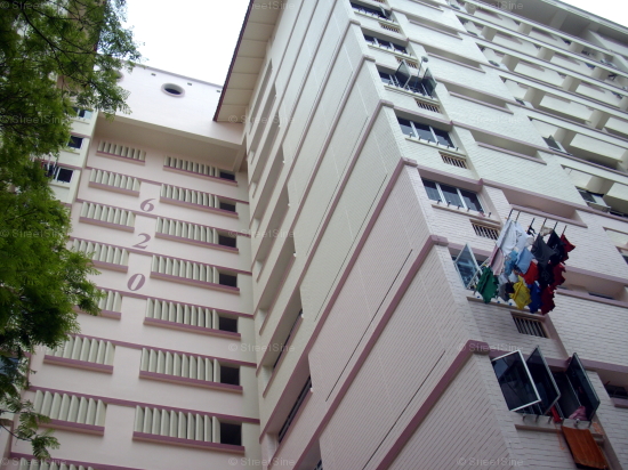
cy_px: 235
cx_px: 314
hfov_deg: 50.2
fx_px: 671
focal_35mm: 37
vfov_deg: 38.6
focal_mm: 6.2
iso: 80
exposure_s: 1/200
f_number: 5.6
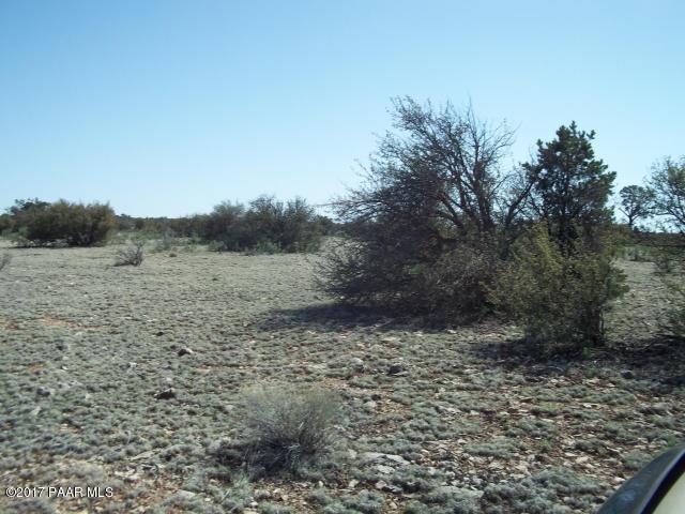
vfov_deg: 39.7
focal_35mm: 36
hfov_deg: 51.4
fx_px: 712
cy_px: 257
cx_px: 342
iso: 80
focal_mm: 6.5
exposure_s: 1/200
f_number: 8
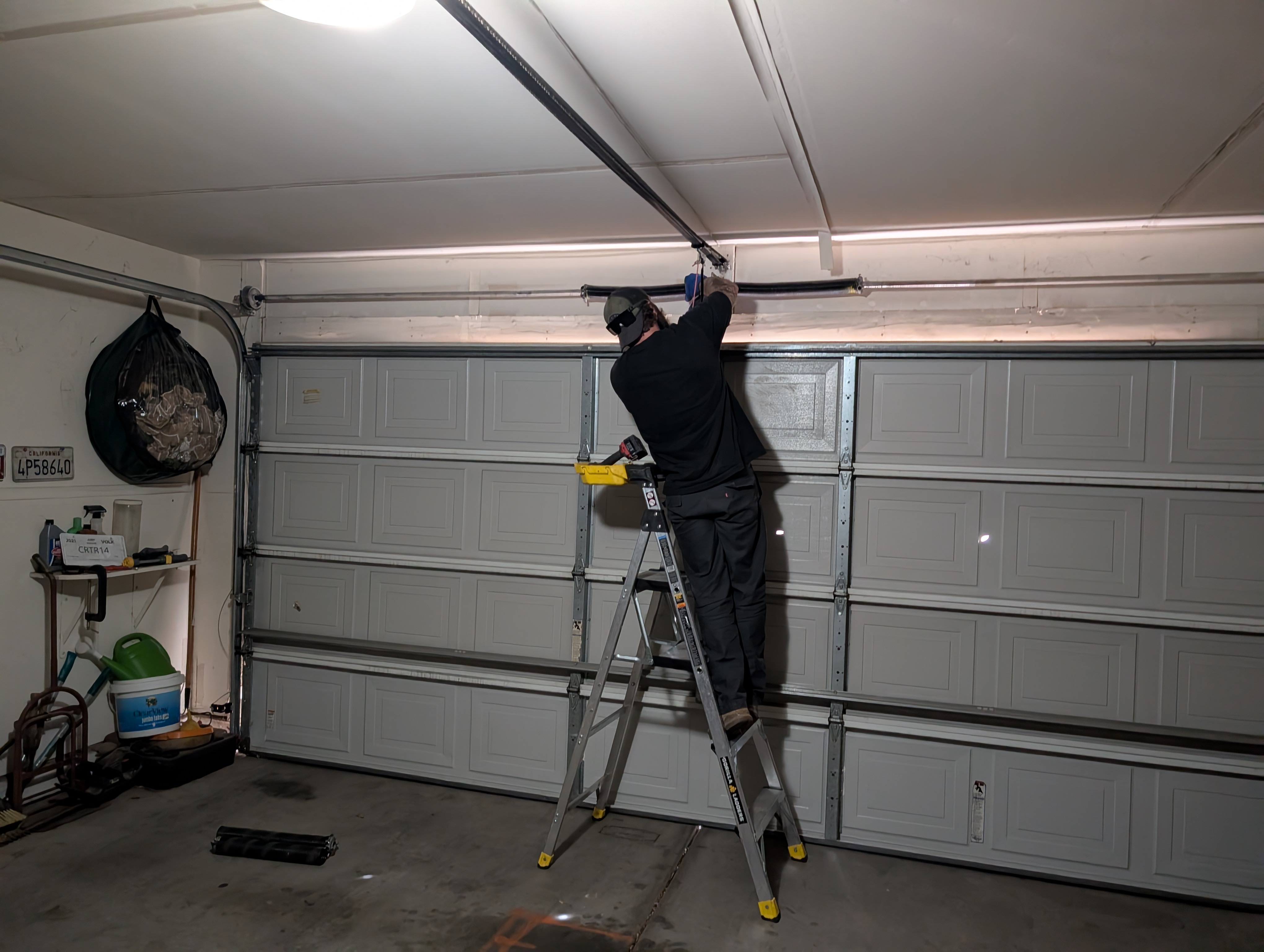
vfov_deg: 56.9
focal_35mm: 24
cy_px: 476
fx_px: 878
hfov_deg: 71.5
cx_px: 632
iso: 1269
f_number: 1.68
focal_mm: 6.9
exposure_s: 1/60
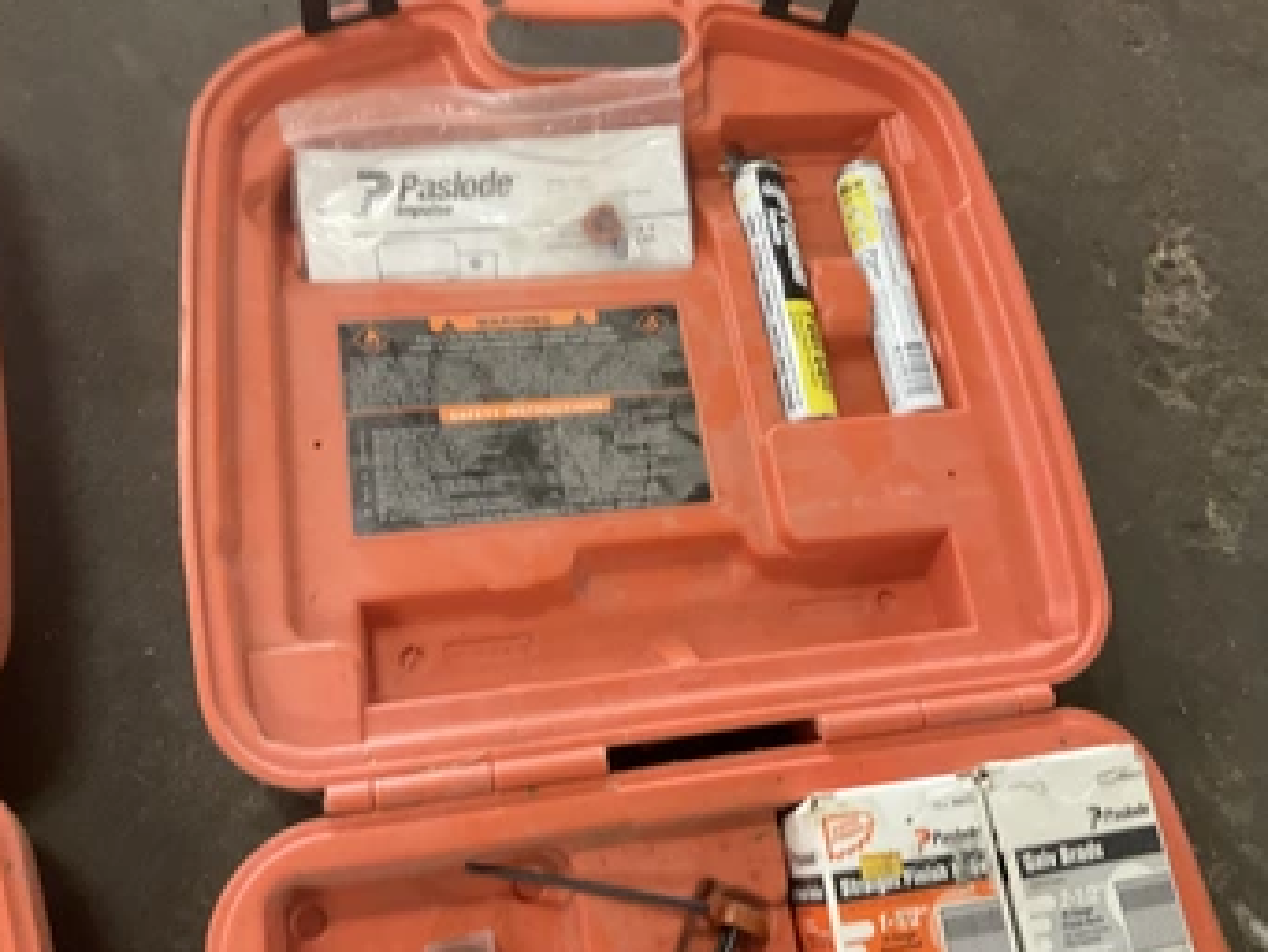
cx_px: 688
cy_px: 428
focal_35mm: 34
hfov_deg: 53.9
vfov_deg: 41.8
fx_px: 1246
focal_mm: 3
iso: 200
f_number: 1.8
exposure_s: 1/60
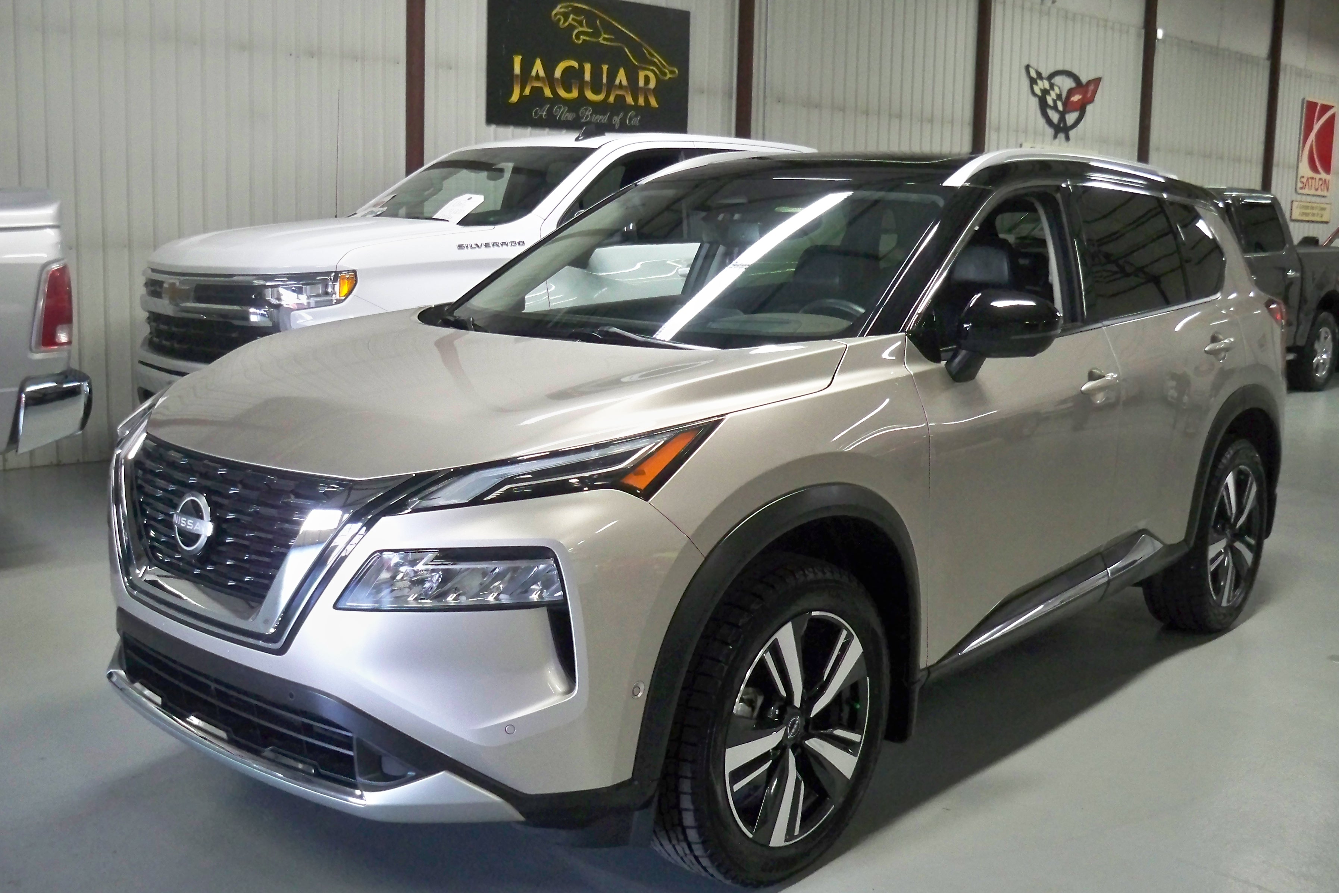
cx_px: 669
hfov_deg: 51.9
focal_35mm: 37
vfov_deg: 35.9
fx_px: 1376
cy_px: 448
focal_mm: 6.3
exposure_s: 1/60
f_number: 3.1
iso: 500
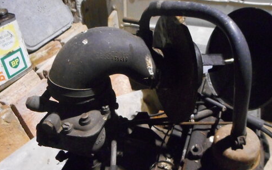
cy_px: 70
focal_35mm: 38
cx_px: 174
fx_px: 282
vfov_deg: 33.5
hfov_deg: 50.9
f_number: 3.7
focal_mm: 4.5
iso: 800
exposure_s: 1/6
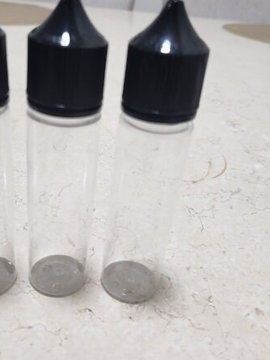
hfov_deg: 40.4
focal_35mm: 35
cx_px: 98
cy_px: 182
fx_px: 364
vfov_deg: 52.6
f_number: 1.8
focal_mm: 5.4
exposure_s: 1/100
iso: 400
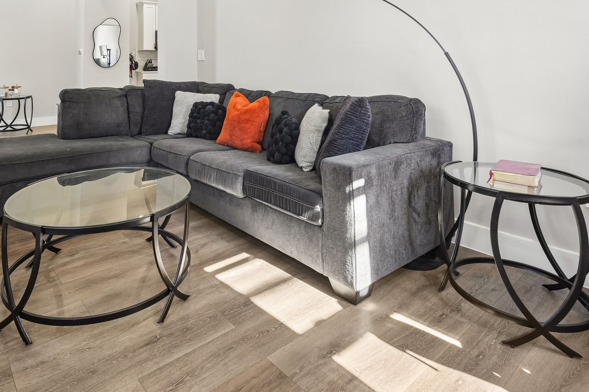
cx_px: 221
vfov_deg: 59.9
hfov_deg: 82.4
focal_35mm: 20
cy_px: 118
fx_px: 327
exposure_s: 1/50
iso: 1000
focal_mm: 14
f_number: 7.1
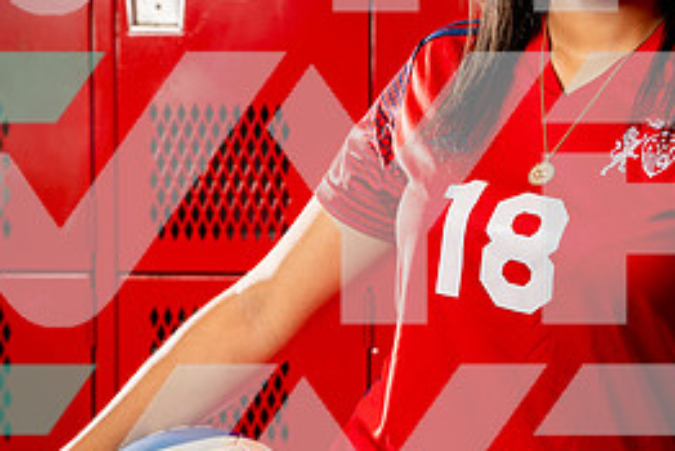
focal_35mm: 118
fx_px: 2214
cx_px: 481
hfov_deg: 17.3
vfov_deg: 11.6
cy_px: 189
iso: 400
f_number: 7.1
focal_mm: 51
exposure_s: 1/250
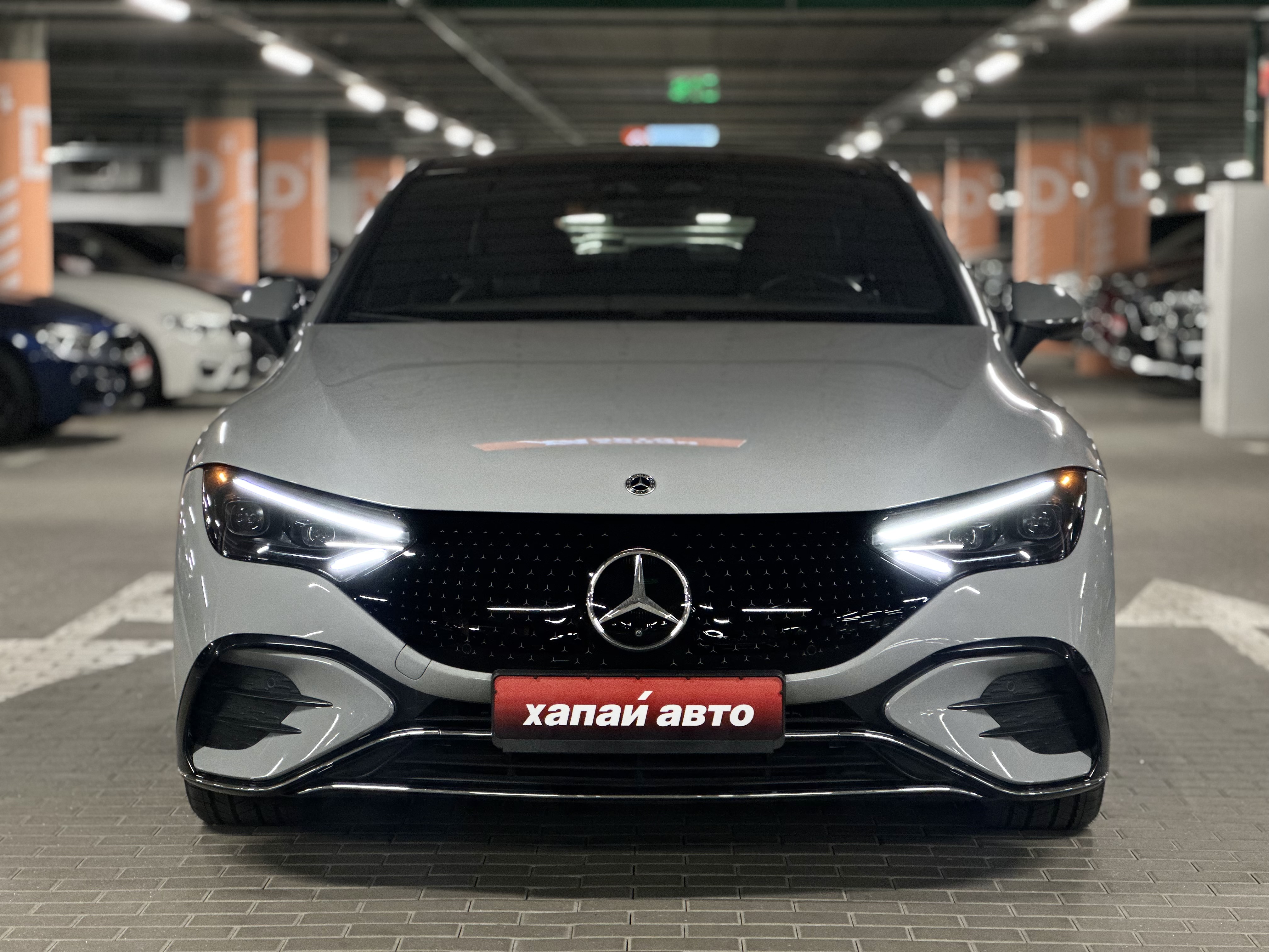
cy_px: 476
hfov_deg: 25.3
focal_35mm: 77
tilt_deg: -3.6
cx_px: 634
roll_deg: -0.6
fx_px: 2823
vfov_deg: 19.1
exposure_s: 1/37
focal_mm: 9
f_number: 2.8
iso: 400
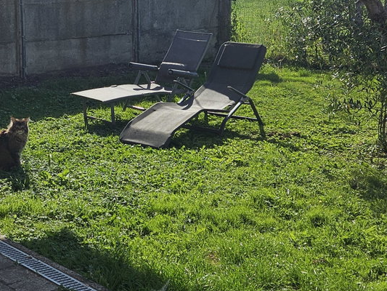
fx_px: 772
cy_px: 59
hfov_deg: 27.4
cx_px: 57
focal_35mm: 69
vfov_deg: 21.1
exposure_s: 1/3194
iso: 25
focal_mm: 5.4
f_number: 1.8
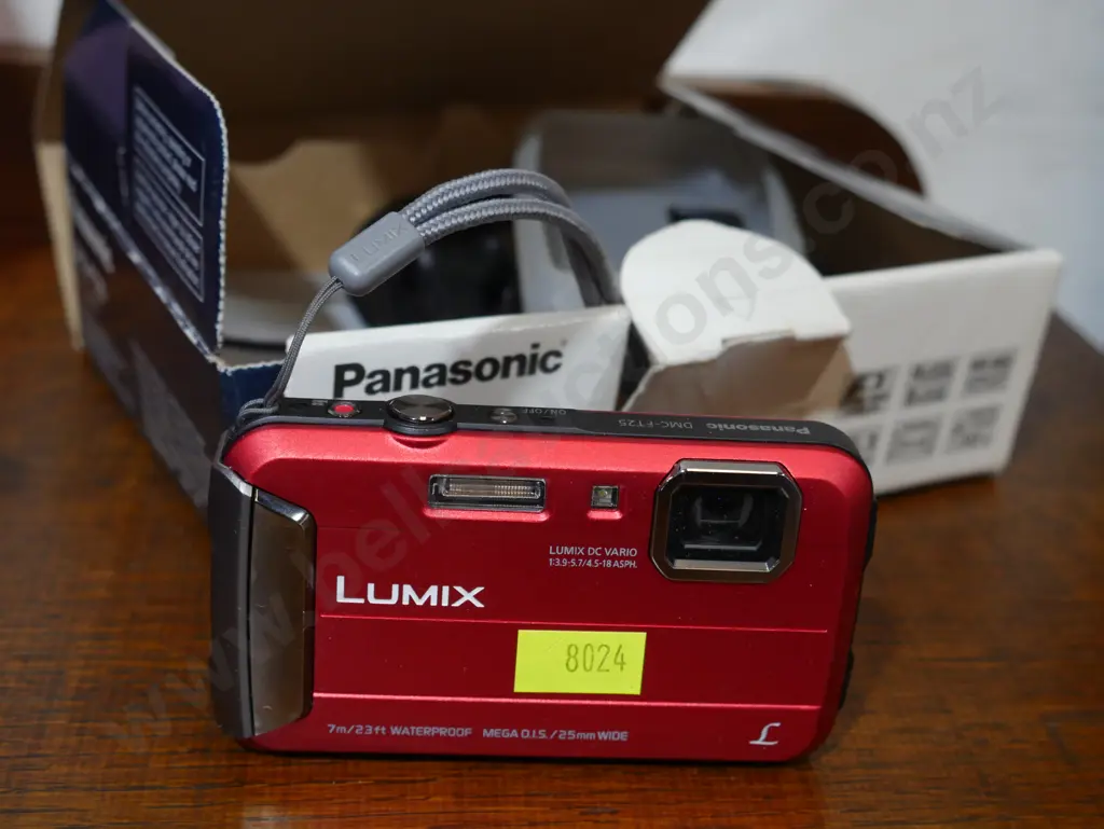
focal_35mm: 52
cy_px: 414
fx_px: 1659
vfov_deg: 28.1
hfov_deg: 36.8
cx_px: 552
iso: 800
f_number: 5.3
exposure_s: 1/60
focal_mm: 26
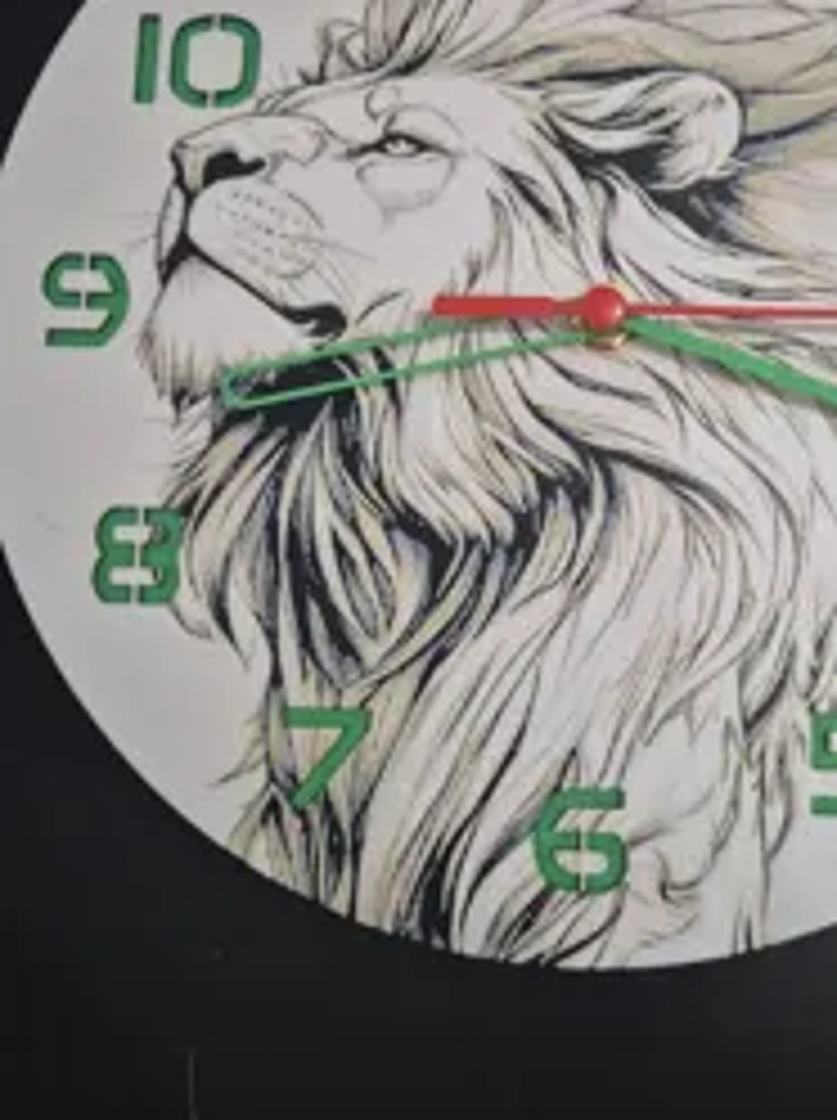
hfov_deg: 37.5
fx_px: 1196
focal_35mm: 37
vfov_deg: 50.0
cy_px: 477
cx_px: 639
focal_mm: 5.4
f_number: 1.8
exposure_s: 1/100
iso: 1000
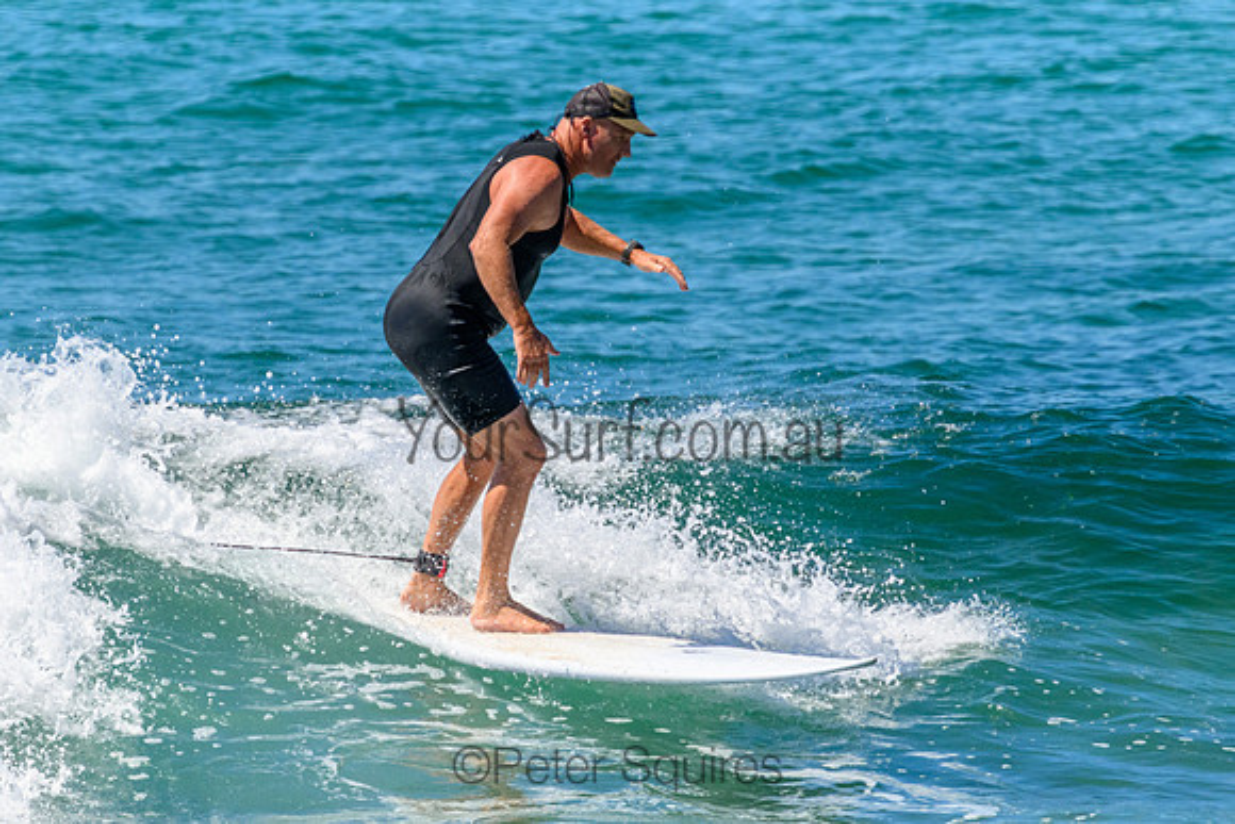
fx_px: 33919
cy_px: 388
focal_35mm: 989
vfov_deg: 1.4
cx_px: 606
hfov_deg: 2.1
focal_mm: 800
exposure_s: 1/2000
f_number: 11
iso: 1250
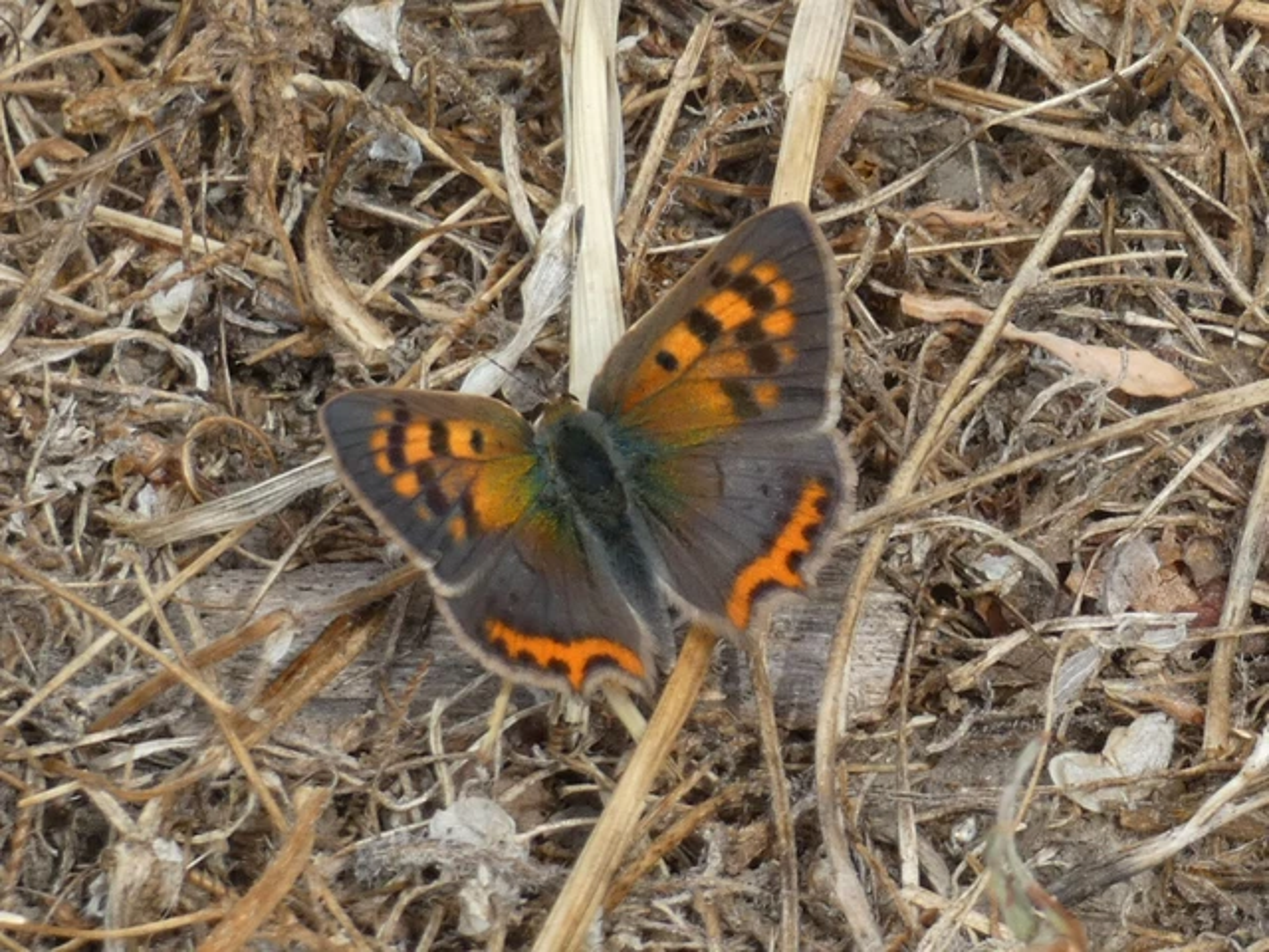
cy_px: 476
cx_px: 634
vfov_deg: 8.6
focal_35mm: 173
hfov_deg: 11.4
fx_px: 6342
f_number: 5.5
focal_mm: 30.9
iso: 100
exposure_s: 1/80
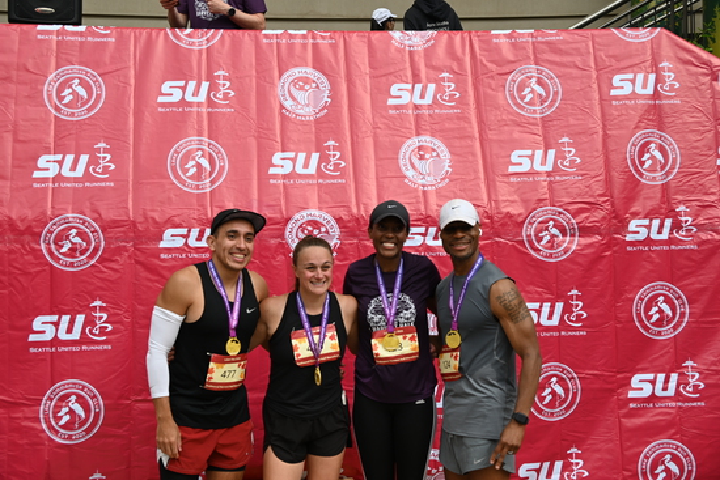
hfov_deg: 41.1
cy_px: 240
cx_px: 360
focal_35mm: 48
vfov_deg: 28.1
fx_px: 960
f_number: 5.6
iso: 125
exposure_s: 1/250
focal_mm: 48
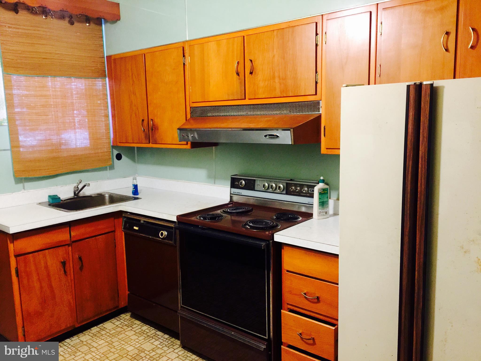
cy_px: 180
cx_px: 240
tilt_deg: -7.9
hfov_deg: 61.7
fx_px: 403
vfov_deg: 48.2
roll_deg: +0.6
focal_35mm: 29
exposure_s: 1/4
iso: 100
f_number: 2.2
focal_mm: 4.15
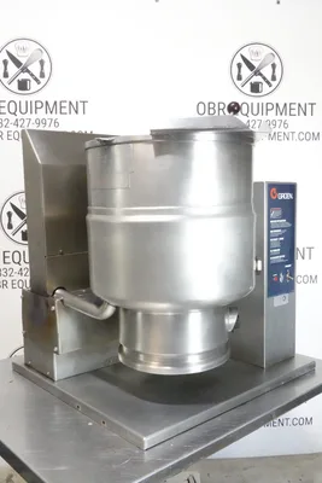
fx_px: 456
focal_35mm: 34
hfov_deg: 38.9
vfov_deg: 55.8
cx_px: 161
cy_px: 242
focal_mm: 12.76
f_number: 9
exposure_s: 1/30
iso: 6400
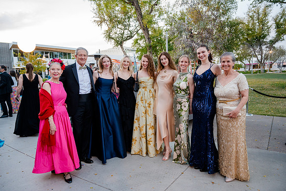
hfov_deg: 73.8
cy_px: 96
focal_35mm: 24
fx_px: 191
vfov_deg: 53.1
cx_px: 143
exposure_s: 1/100
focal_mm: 24
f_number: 4
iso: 1600
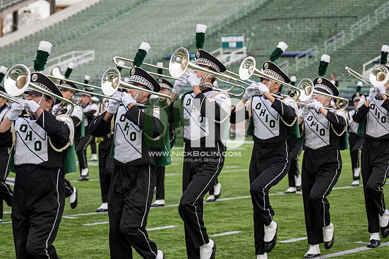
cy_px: 130
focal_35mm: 105
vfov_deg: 13.0
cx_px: 194
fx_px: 1134
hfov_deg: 19.5
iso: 250
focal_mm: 70
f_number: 2.8
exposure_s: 1/500
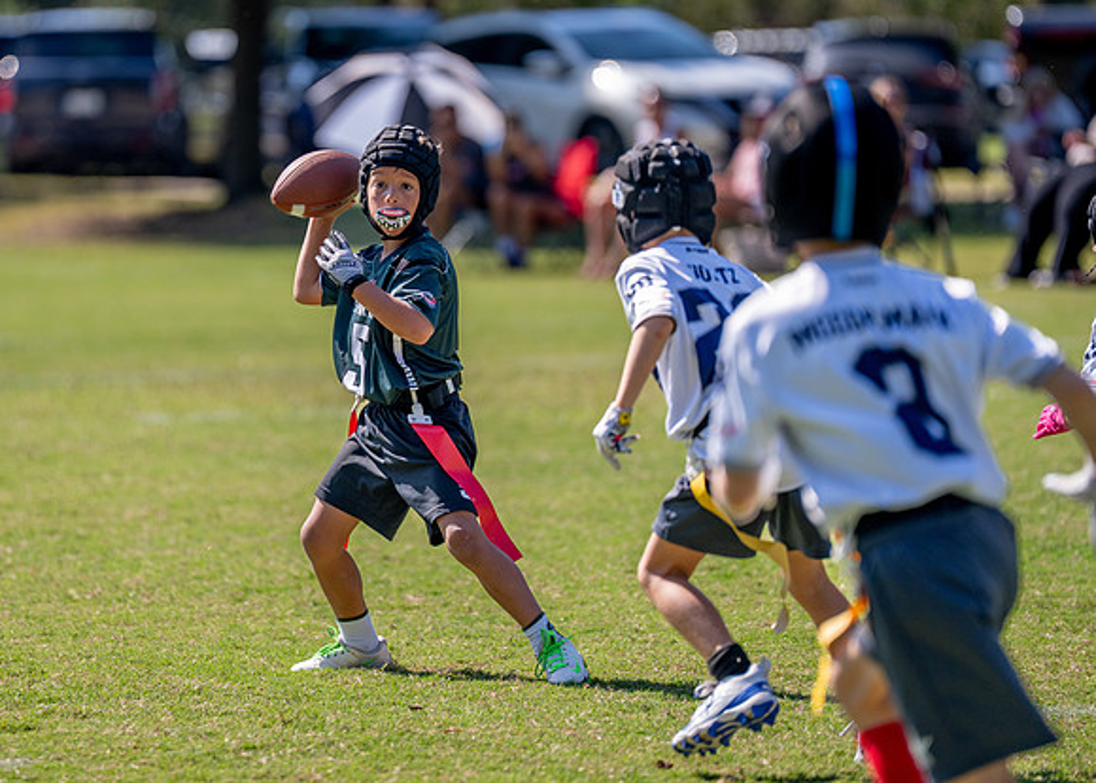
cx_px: 396
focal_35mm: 274
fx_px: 8529
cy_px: 308
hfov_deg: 7.4
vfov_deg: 5.3
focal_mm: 200
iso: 200
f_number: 2.8
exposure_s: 1/2500
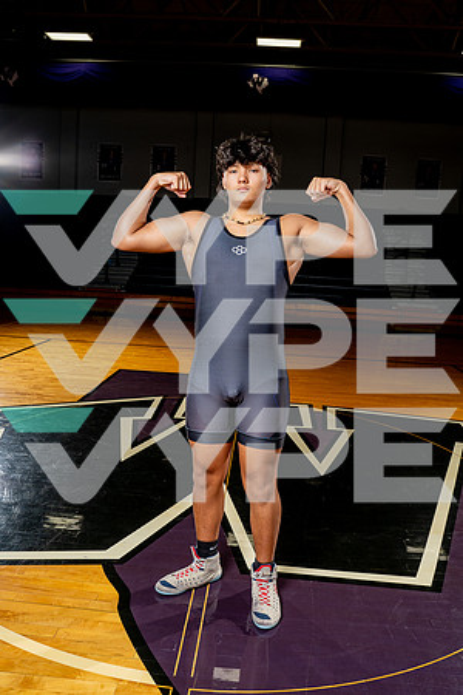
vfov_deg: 65.5
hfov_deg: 46.4
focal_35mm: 28
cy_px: 348
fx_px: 540
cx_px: 232
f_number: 5.6
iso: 320
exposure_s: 1/250
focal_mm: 28
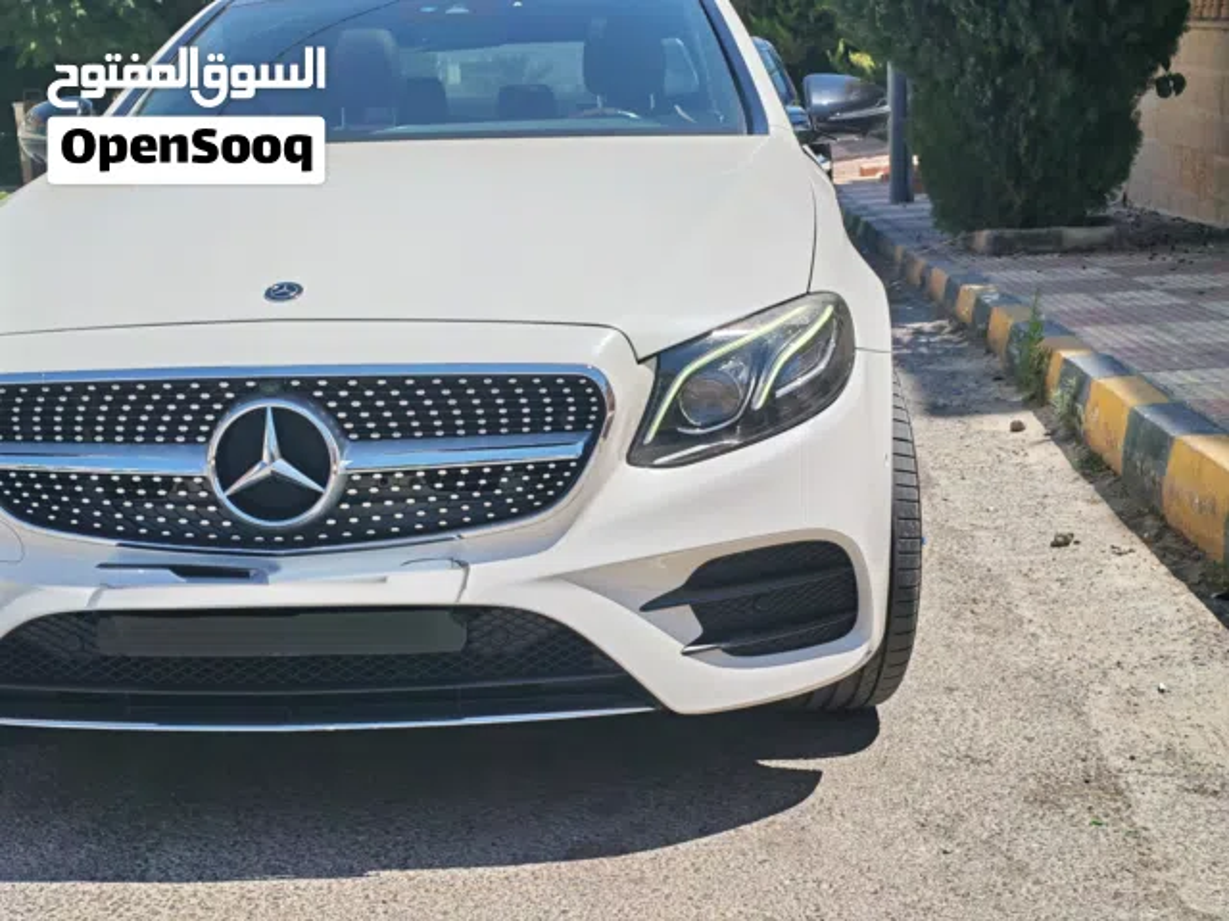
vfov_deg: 27.0
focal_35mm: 54
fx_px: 1917
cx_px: 614
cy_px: 460
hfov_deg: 35.5
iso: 50
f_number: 1.9
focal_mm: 6.12
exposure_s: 1/1200
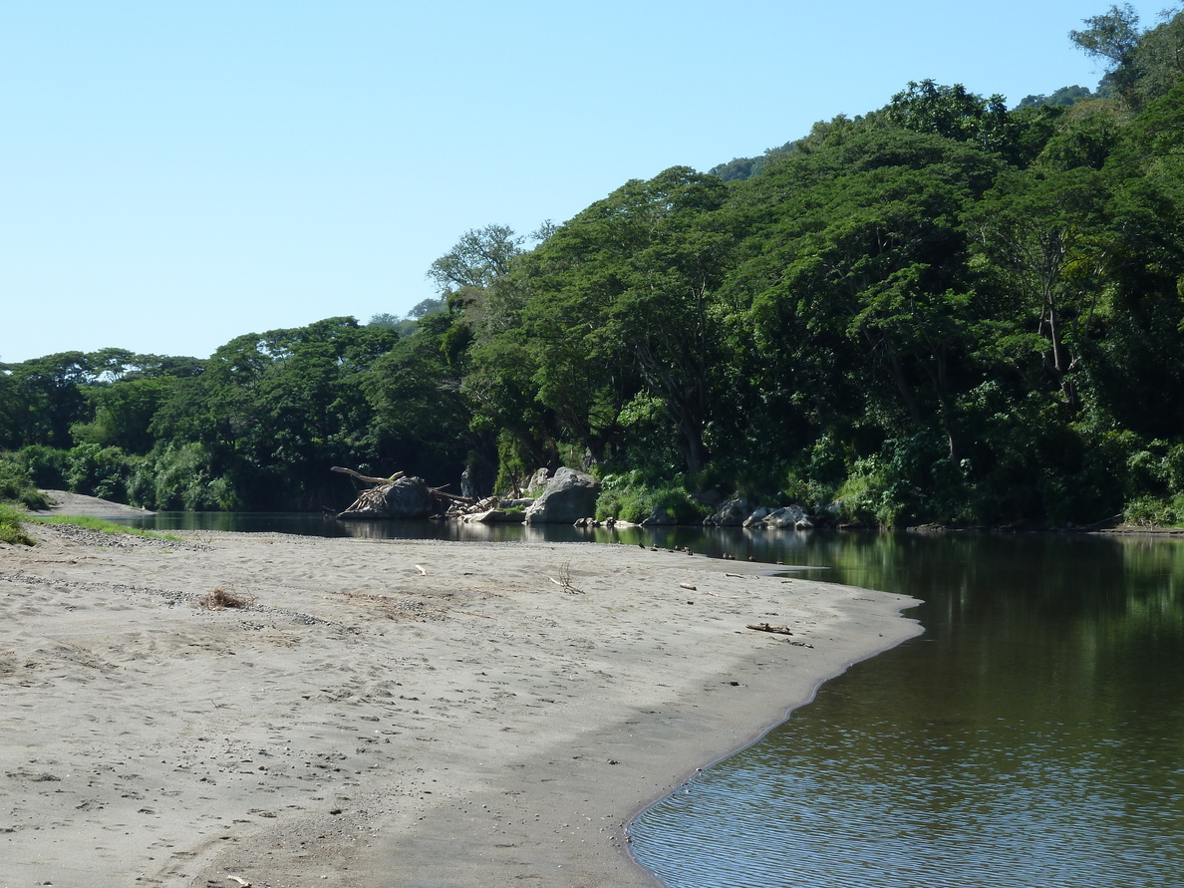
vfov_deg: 15.2
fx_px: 3318
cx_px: 588
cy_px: 446
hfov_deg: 20.2
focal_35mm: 97
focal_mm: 15.8
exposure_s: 1/320
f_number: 4.3
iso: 80
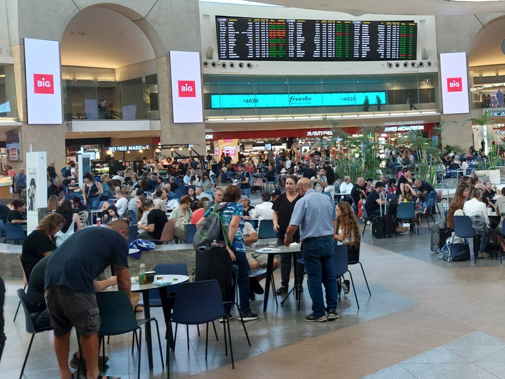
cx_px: 425
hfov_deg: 37.8
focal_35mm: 48
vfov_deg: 30.1
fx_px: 700
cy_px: 130
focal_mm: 5.23
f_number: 1.8
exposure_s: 1/60
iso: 64
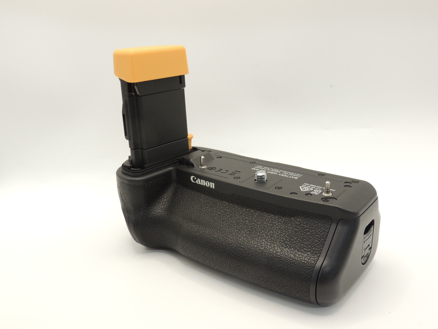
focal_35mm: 33
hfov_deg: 55.4
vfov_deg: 42.9
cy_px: 164
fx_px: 418
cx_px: 219
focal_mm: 5.8
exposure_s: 1/30
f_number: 3.6
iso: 100
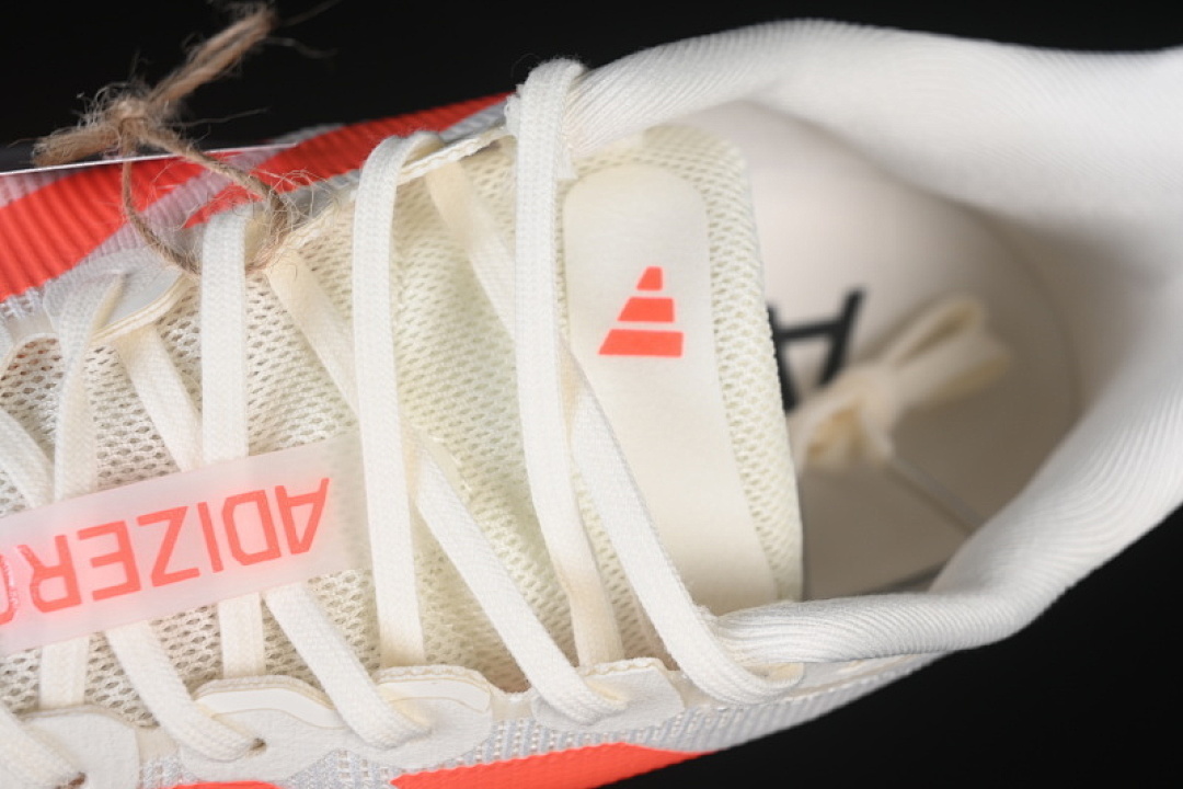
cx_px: 592
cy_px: 394
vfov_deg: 18.2
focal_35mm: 75
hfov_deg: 27.0
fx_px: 2464
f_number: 7.1
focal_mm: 50
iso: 160
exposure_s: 1/80
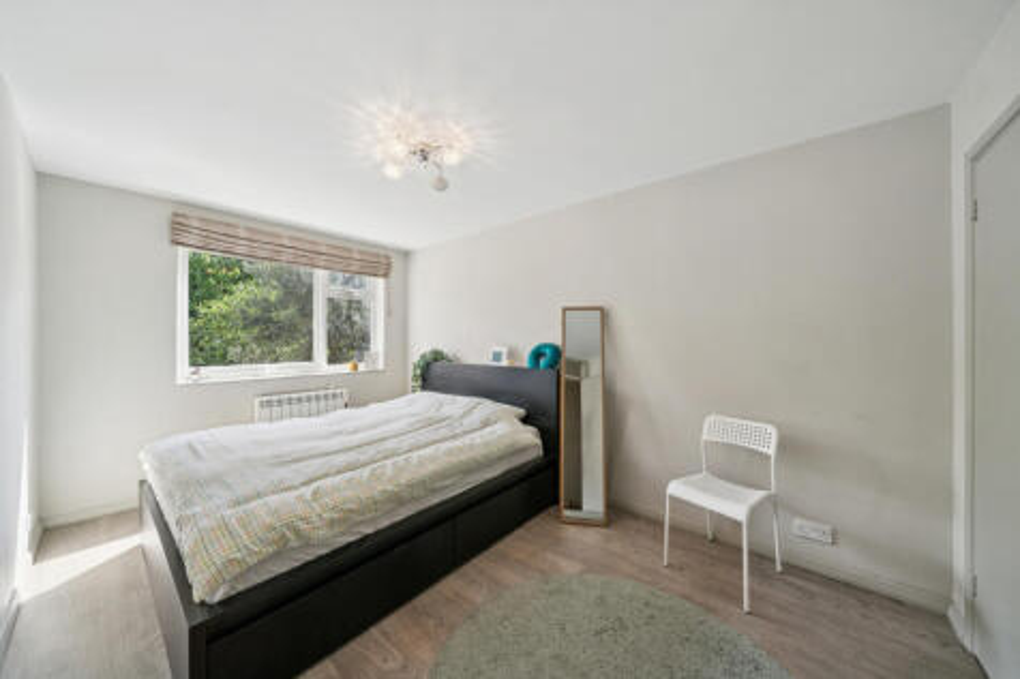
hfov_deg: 112.6
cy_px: 340
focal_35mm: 12
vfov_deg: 90.0
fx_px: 340
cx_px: 510
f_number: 9
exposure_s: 1/60
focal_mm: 12
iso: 640
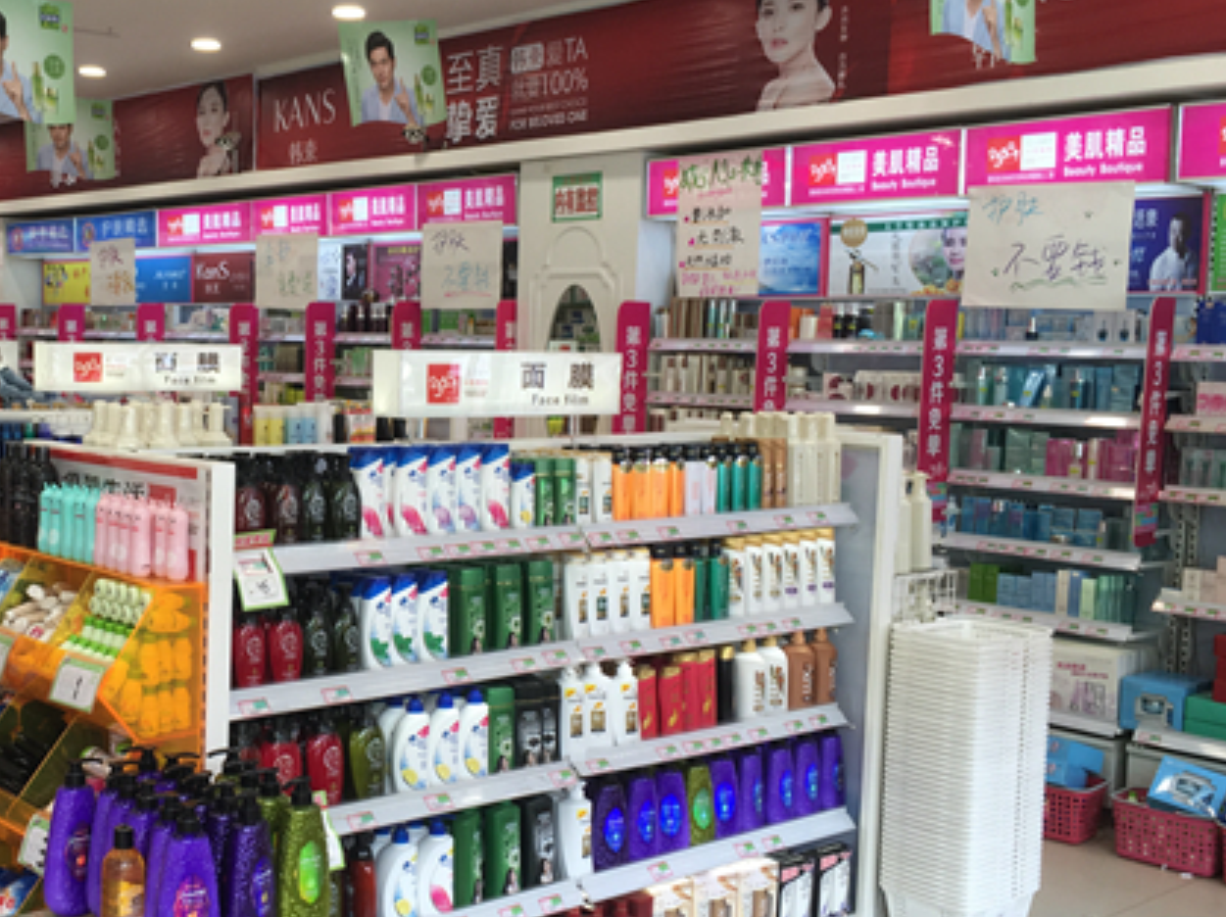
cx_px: 318
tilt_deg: -4.2
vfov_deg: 32.8
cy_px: 485
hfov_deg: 41.8
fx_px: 1557
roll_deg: -1.9
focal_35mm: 44
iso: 25
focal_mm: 4.15
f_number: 2.2
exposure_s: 1/50
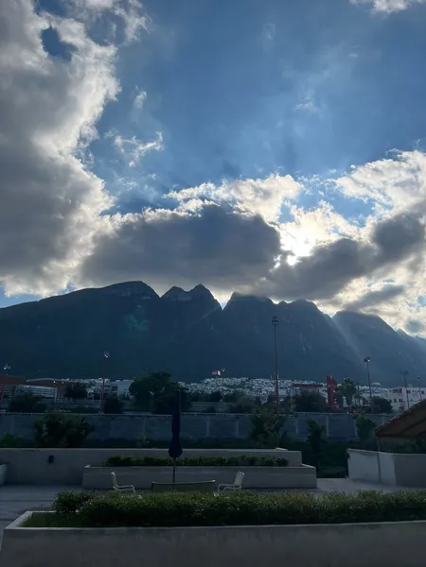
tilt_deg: +18.2
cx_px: 213
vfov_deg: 67.3
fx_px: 427
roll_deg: +0.5
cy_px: 284
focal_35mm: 26
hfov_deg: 53.1
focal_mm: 5.1
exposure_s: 1/6897
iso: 50
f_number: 1.6
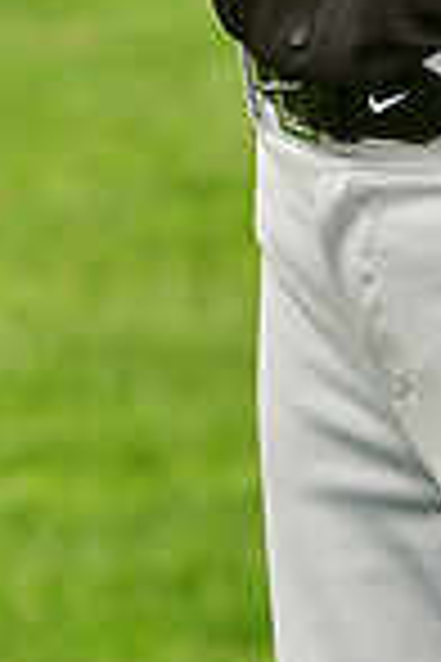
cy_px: -630
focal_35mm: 711
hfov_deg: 1.9
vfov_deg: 2.9
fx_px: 13064
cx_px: 502
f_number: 4
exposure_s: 1/1000
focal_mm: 120
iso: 320
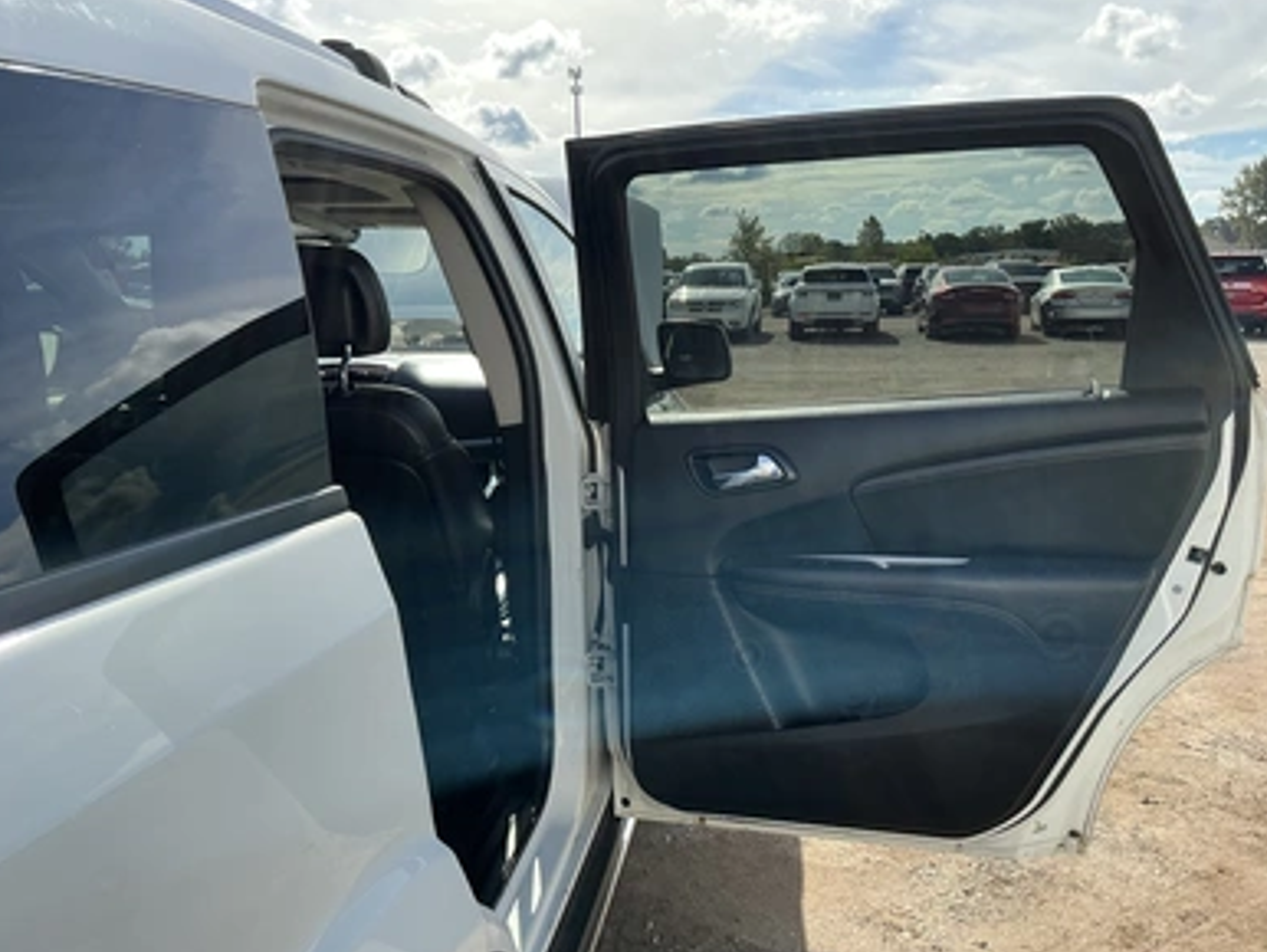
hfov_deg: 61.6
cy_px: 483
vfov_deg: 48.3
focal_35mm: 29
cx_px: 640
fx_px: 1062
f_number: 1.8
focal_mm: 3
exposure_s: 1/929
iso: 25
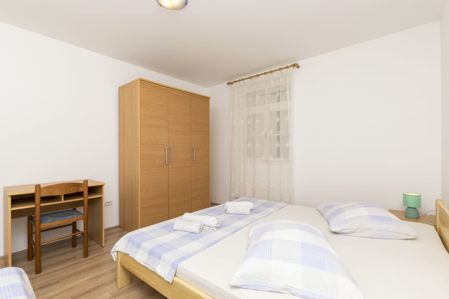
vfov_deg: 72.1
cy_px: 150
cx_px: 224
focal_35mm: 16
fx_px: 206
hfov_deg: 95.0
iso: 100
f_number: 8
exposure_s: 1/160
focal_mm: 11
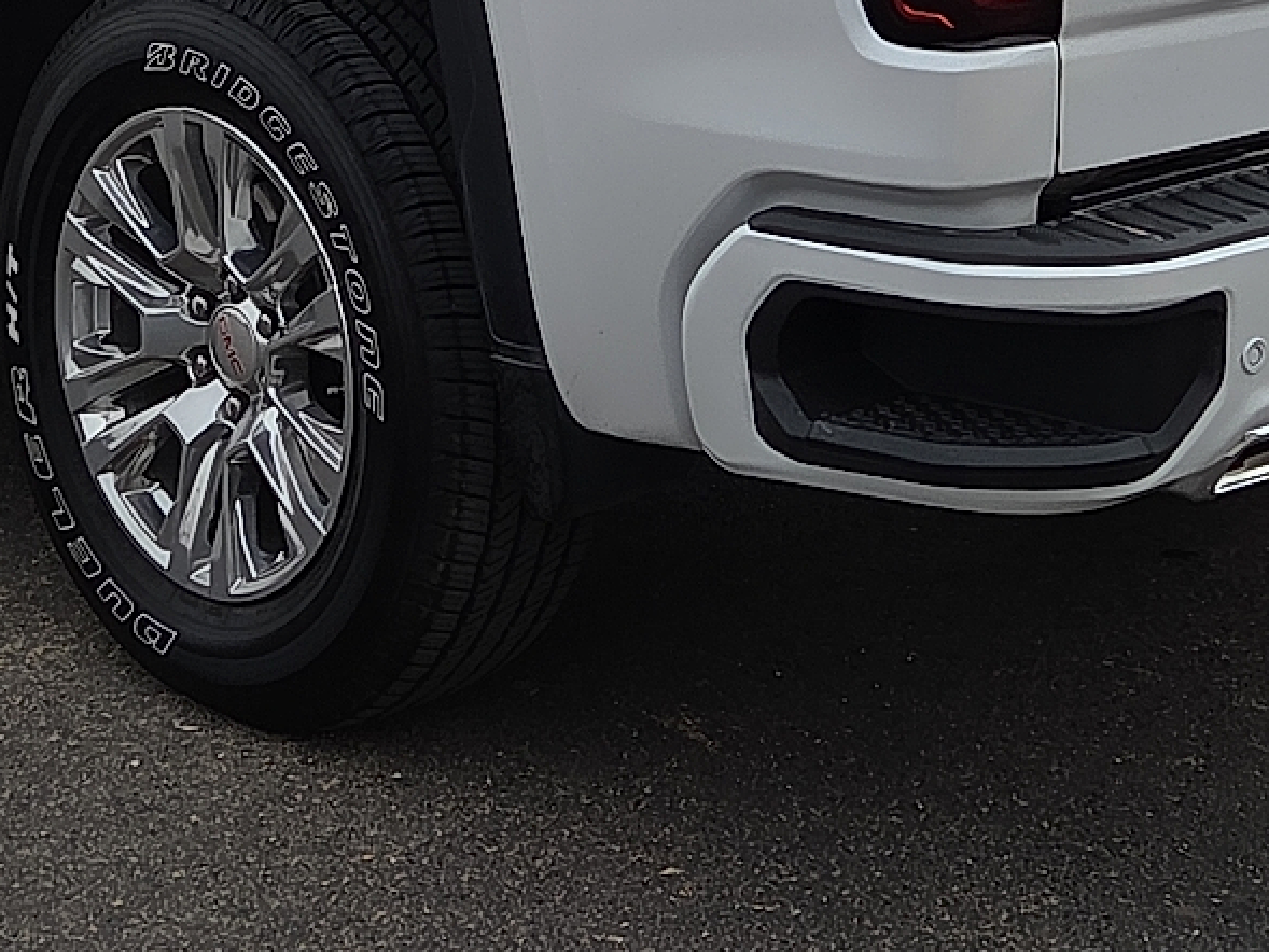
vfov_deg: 15.0
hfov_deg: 20.6
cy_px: -237
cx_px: 450
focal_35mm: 95
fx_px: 3483
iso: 76
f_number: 1.8
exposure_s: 1/5000
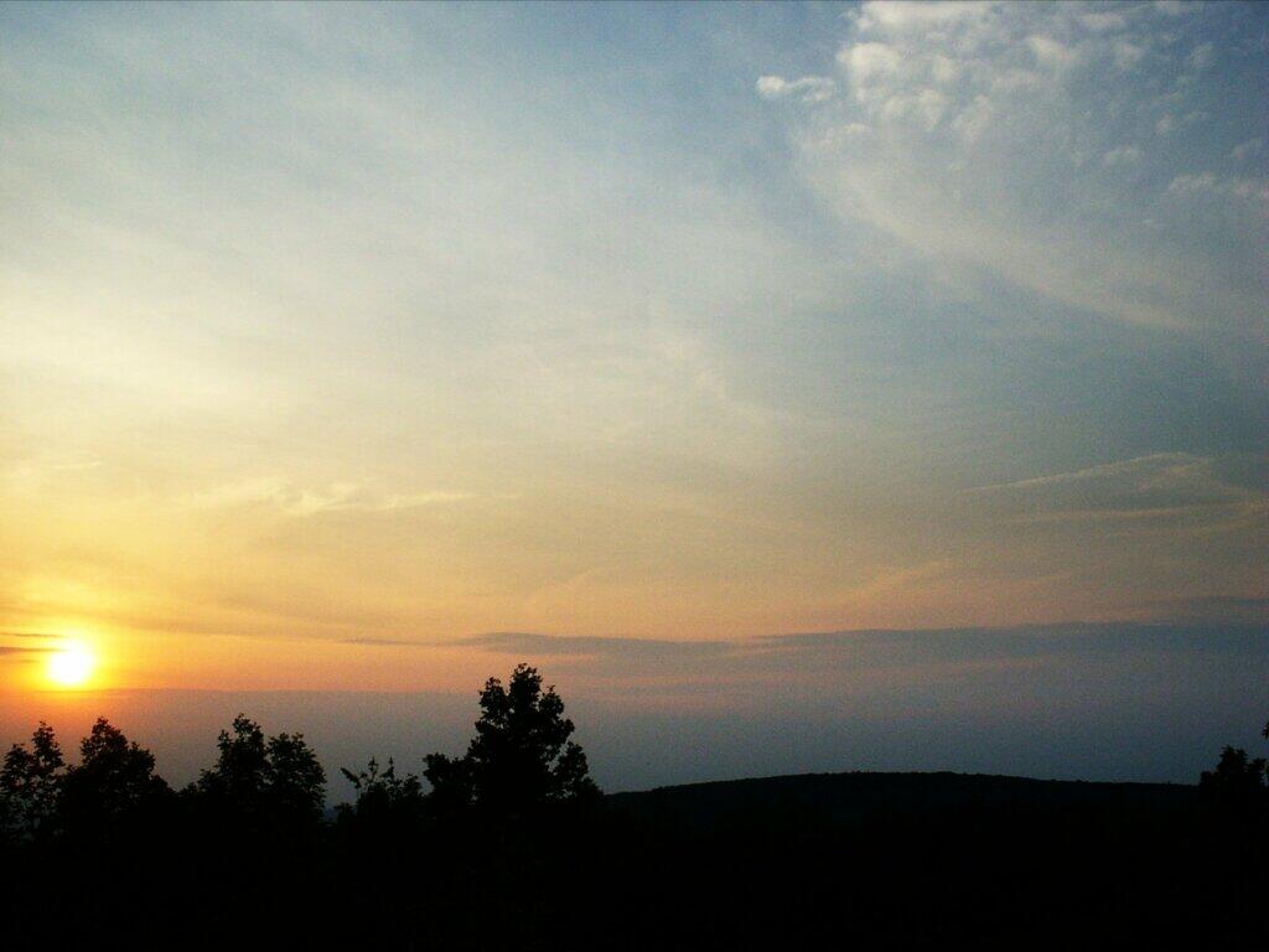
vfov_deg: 32.9
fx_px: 1613
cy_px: 476
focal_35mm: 44
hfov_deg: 42.9
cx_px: 634
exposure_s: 1/250
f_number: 8
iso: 64
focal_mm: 9.09
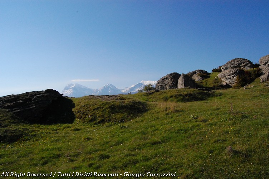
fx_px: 202
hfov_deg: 67.4
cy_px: 90
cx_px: 134
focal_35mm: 27
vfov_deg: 47.8
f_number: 16
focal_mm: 18
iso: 1600
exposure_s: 1/1250
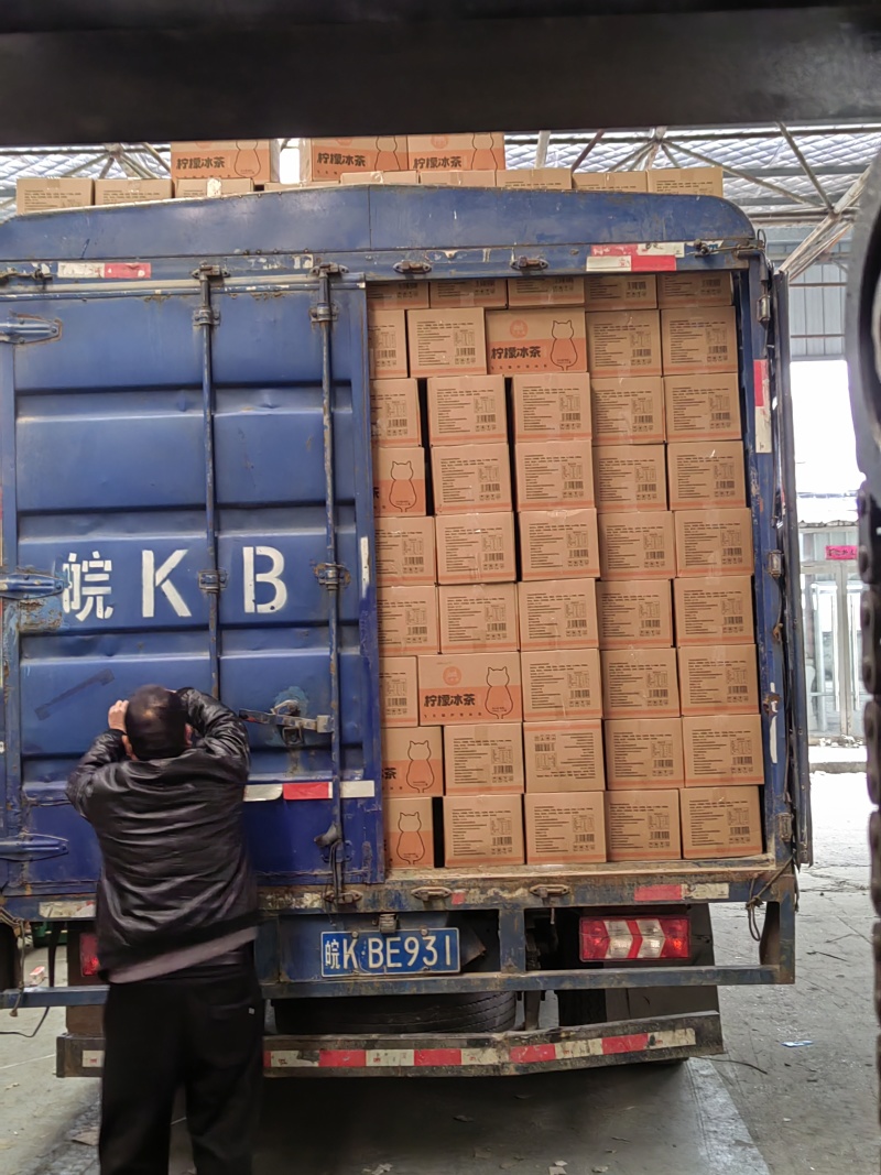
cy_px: 588
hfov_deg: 36.0
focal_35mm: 40
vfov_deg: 46.8
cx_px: 440
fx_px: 1358
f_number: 1.9
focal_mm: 5.52
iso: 400
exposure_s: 1/25
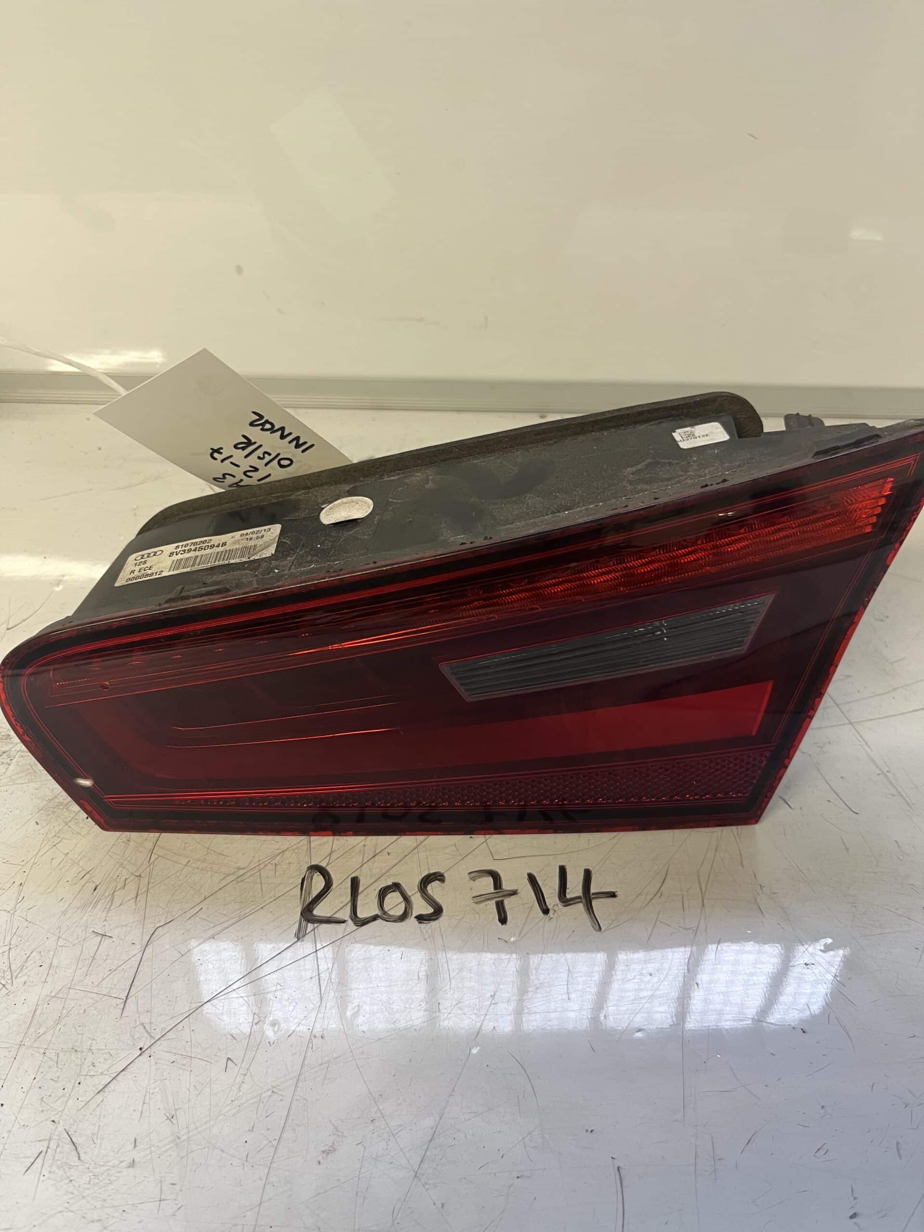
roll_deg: -3.3
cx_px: 462
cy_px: 616
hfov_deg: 53.1
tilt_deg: -39.6
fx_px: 925
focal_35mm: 26
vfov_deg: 67.3
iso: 80
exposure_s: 1/50
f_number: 1.6
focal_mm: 5.1
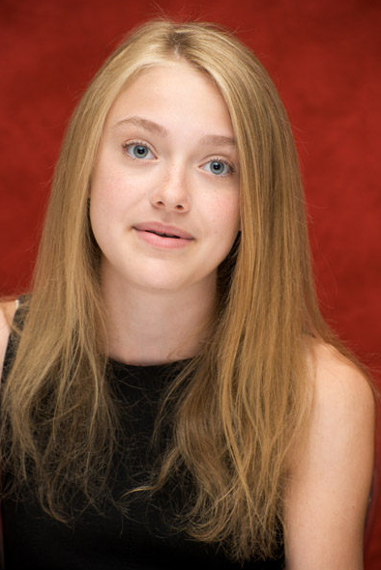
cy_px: 287
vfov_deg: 14.0
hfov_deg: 9.3
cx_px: 190
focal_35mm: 147
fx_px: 2331
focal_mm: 145
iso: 500
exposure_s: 1/60
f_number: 7.1
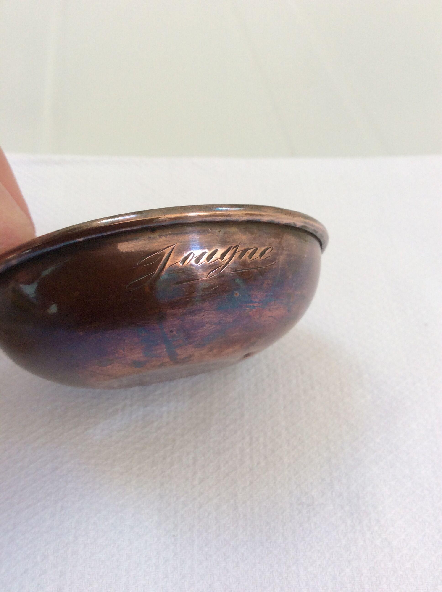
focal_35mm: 32
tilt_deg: -50.1
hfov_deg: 44.1
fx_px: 546
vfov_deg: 56.9
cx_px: 221
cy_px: 296
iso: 50
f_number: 2.4
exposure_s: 1/100
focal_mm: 3.3
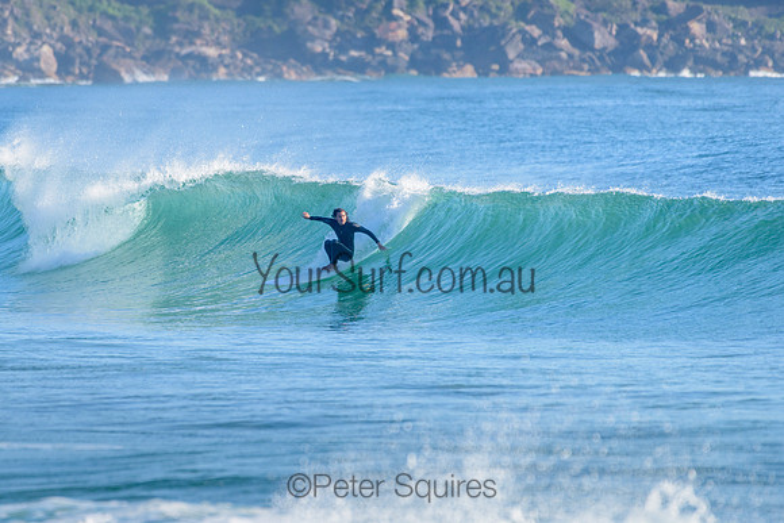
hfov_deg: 3.4
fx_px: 13353
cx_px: 312
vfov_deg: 2.2
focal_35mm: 613
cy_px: 225
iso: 400
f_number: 5.6
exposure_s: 1/2000
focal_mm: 500
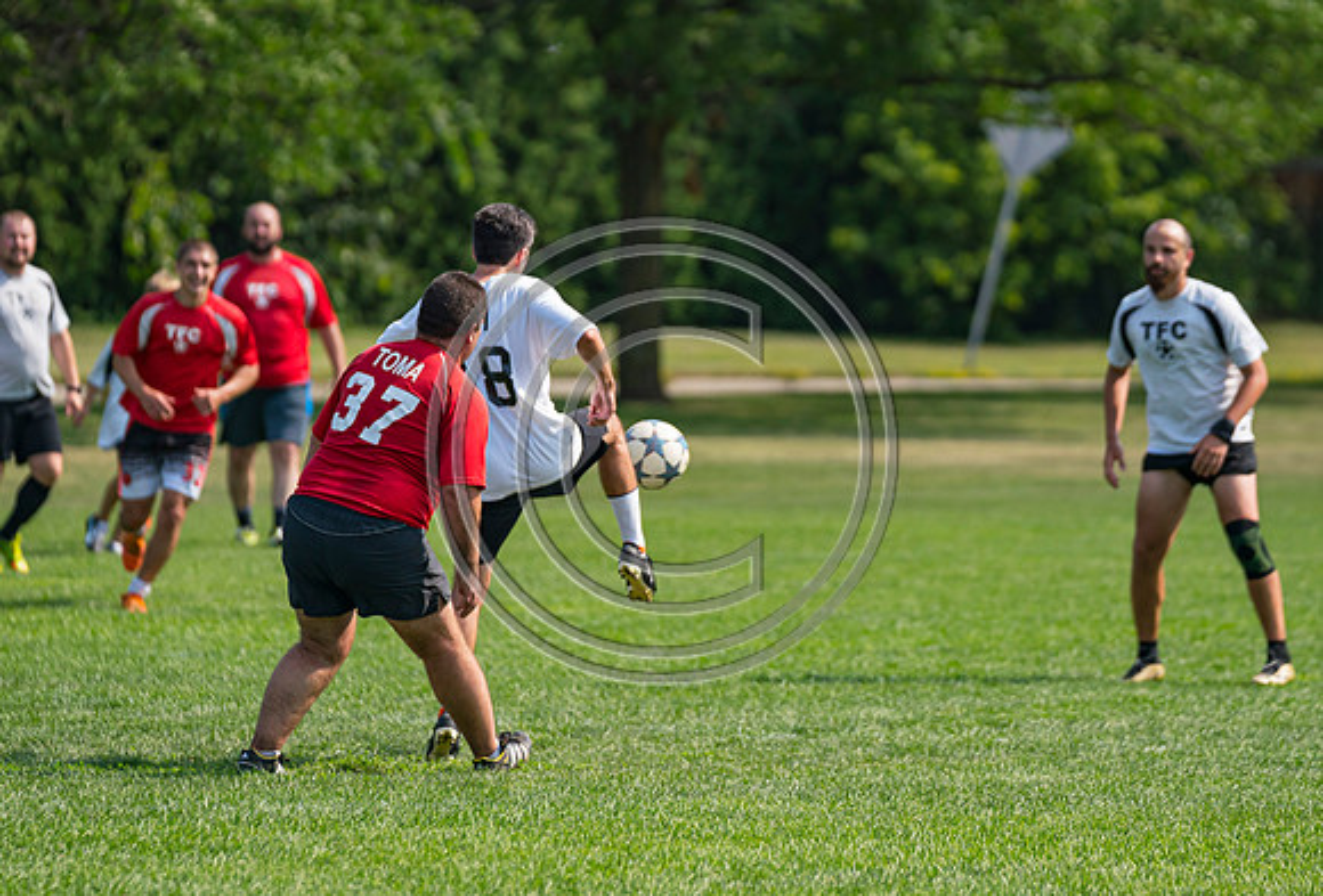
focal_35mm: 354
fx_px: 13077
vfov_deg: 3.9
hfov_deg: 5.8
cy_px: 373
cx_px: 771
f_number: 3.2
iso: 400
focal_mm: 200
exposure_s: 1/3200
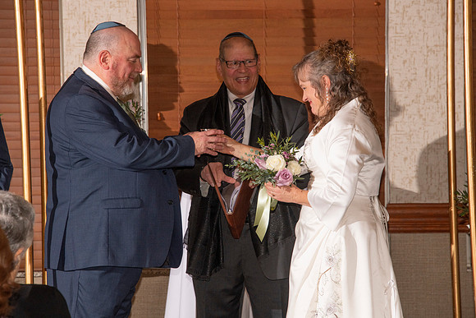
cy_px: 159
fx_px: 2777
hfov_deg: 9.8
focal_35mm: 210
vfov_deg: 6.5
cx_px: 238
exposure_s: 1/160
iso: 1000
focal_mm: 210
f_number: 9
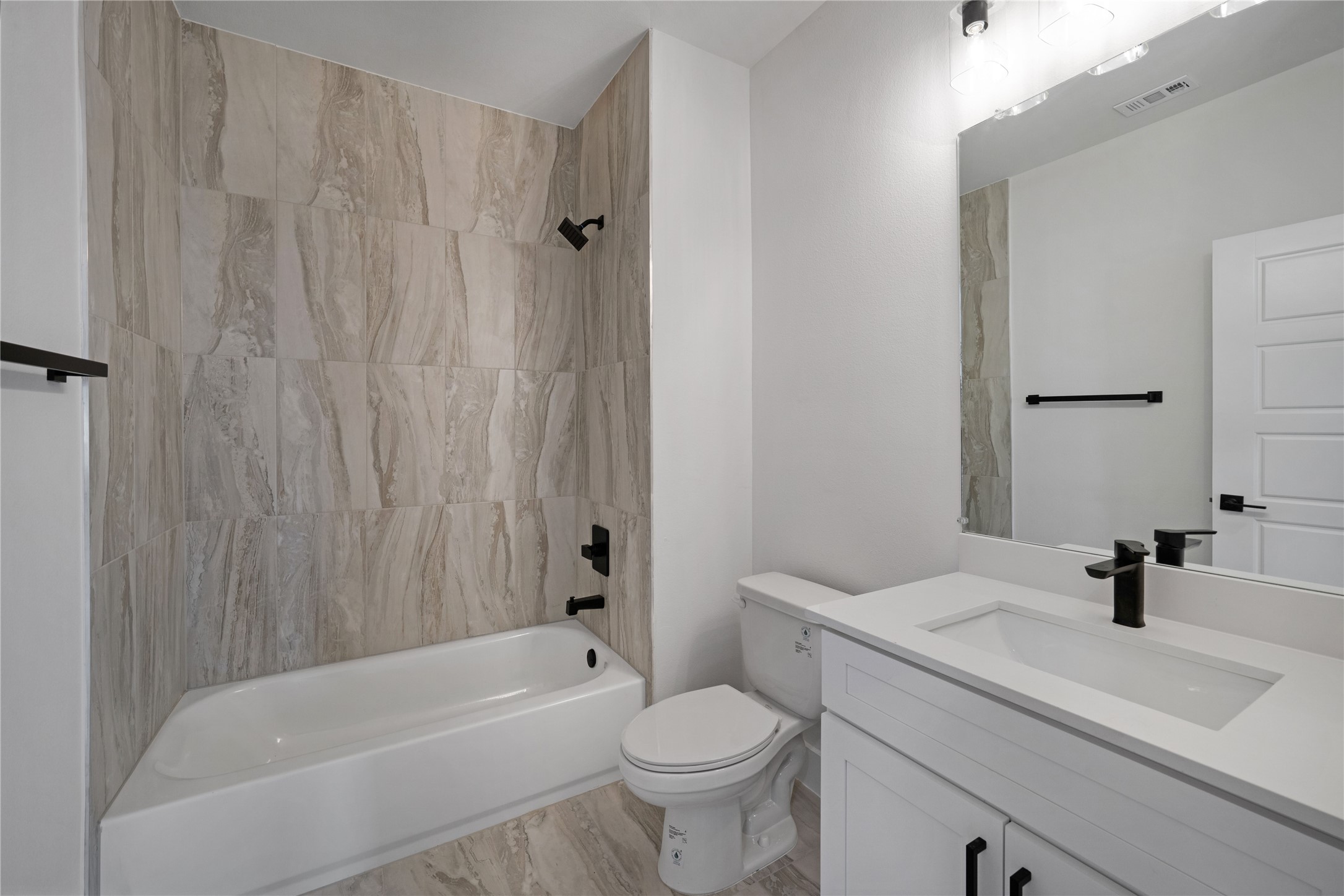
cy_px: 448
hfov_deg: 104.3
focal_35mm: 14
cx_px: 672
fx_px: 523
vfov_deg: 81.2
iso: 500
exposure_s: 1/20
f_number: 9
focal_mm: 14
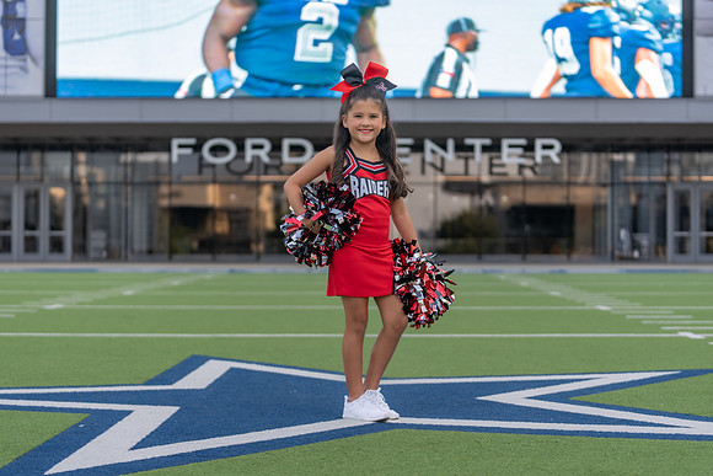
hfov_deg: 27.7
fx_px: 1447
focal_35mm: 73
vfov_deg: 18.7
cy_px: 238
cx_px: 356
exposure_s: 1/320
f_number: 2.8
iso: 100
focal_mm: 70
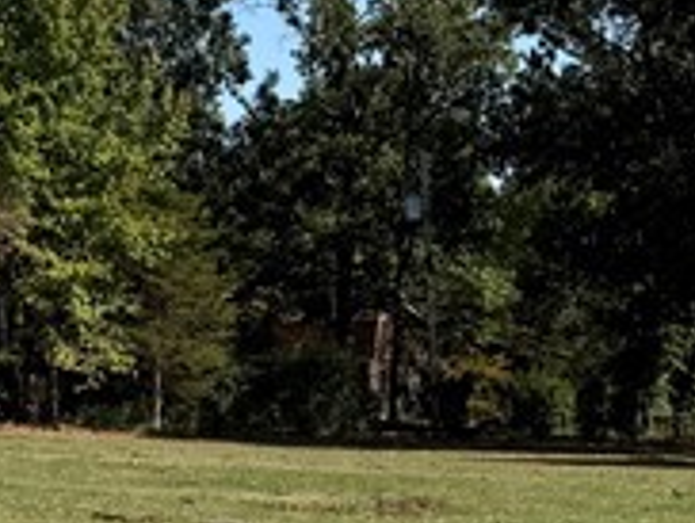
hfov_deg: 12.9
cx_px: -634
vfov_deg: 11.0
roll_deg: -0.3
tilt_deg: +6.6
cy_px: 73
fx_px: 2714
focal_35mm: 135
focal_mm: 6.76
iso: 80
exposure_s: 1/3759
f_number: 1.78
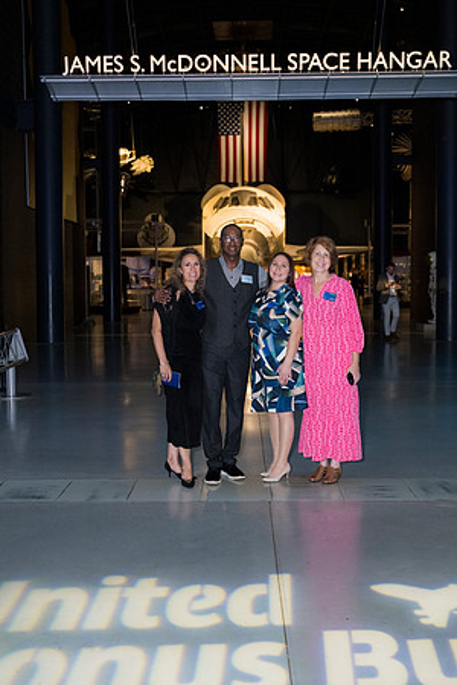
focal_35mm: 43
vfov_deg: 45.4
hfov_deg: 31.2
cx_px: 228
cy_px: 342
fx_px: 819
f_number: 4
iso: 3200
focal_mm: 43
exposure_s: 1/160
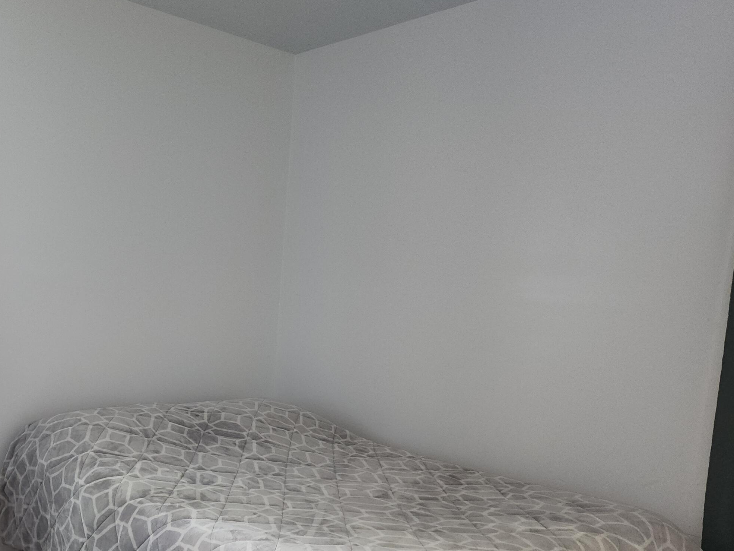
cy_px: 380
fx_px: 742
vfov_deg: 40.1
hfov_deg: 50.9
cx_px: 203
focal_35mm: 35
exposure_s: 1/60
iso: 125
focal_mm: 6.4
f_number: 1.8
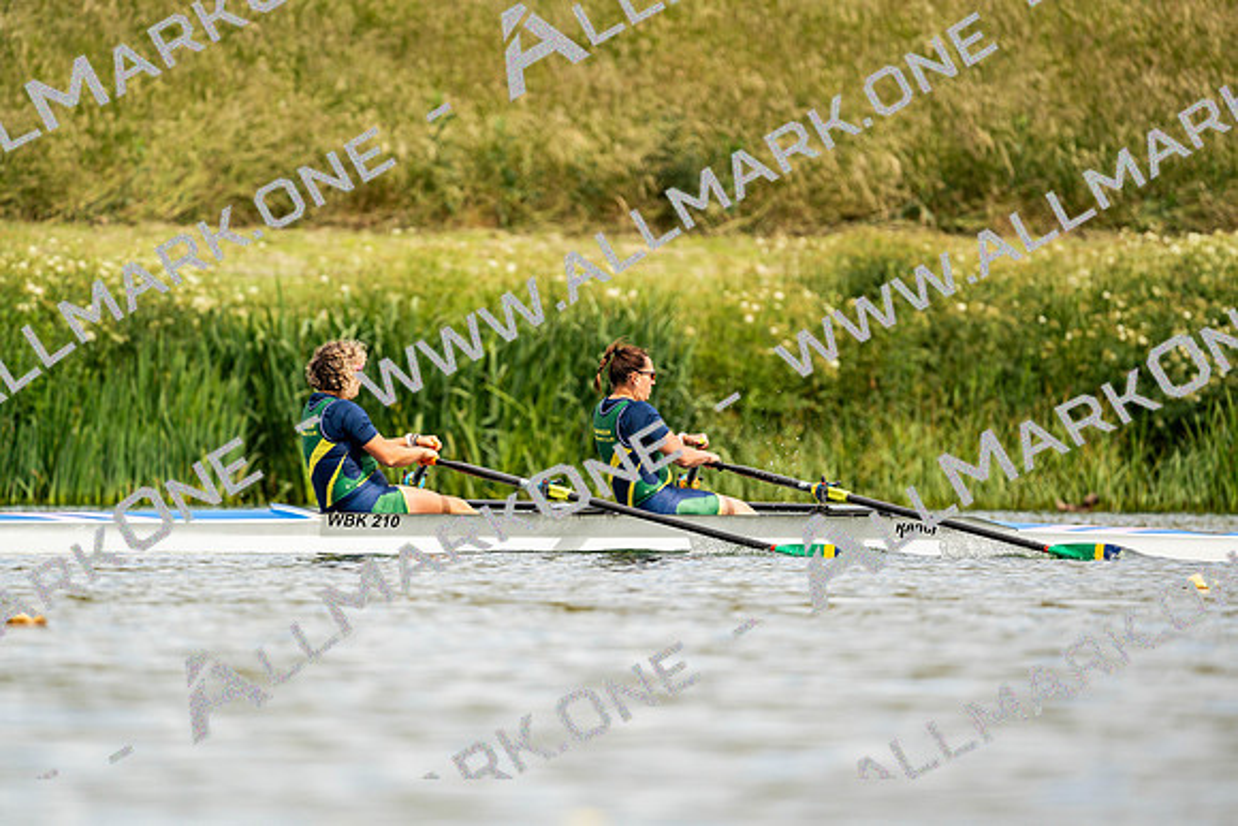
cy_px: 413
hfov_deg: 3.4
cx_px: 619
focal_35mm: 600
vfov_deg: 2.3
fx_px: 20637
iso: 400
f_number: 6.3
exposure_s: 1/2000
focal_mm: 600
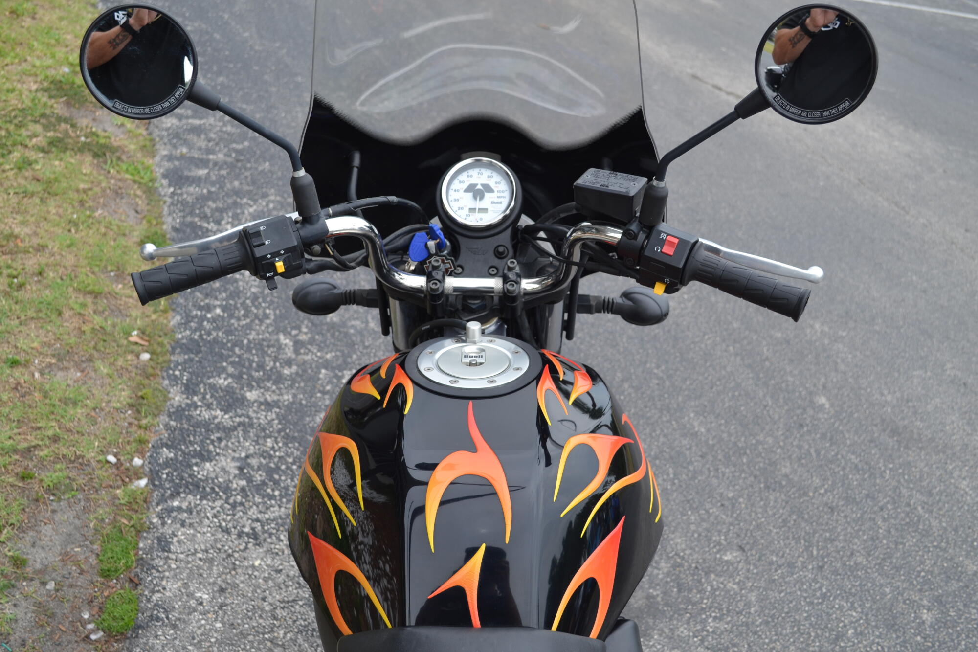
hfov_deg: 49.6
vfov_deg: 34.2
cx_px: 489
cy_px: 326
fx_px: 1059
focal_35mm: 39
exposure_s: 1/125
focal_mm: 26
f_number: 5.6
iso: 100
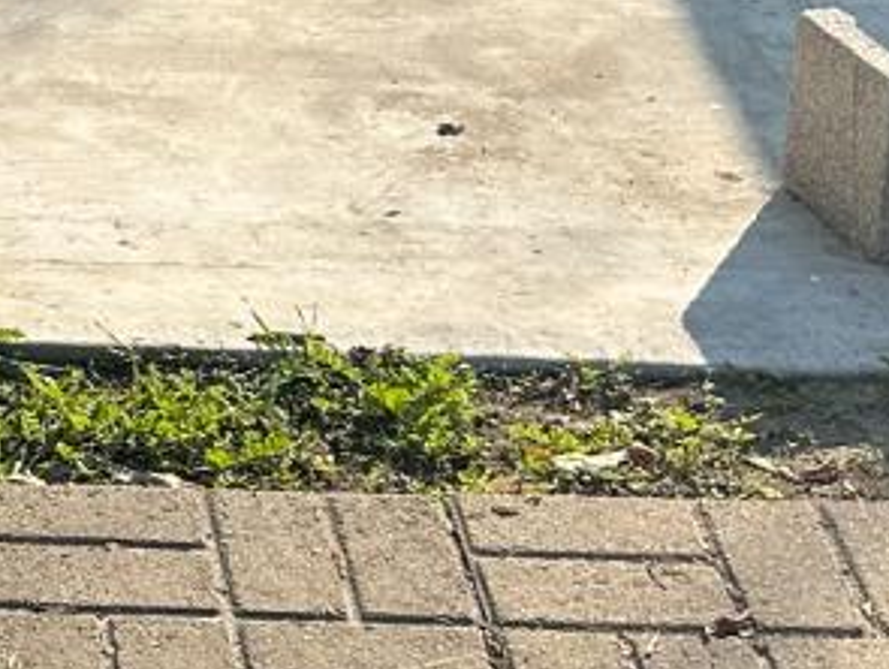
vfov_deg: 10.9
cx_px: -497
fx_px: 3394
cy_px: -270
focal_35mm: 132
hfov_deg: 13.9
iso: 50
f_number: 1.5
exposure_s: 1/2513
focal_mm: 5.7
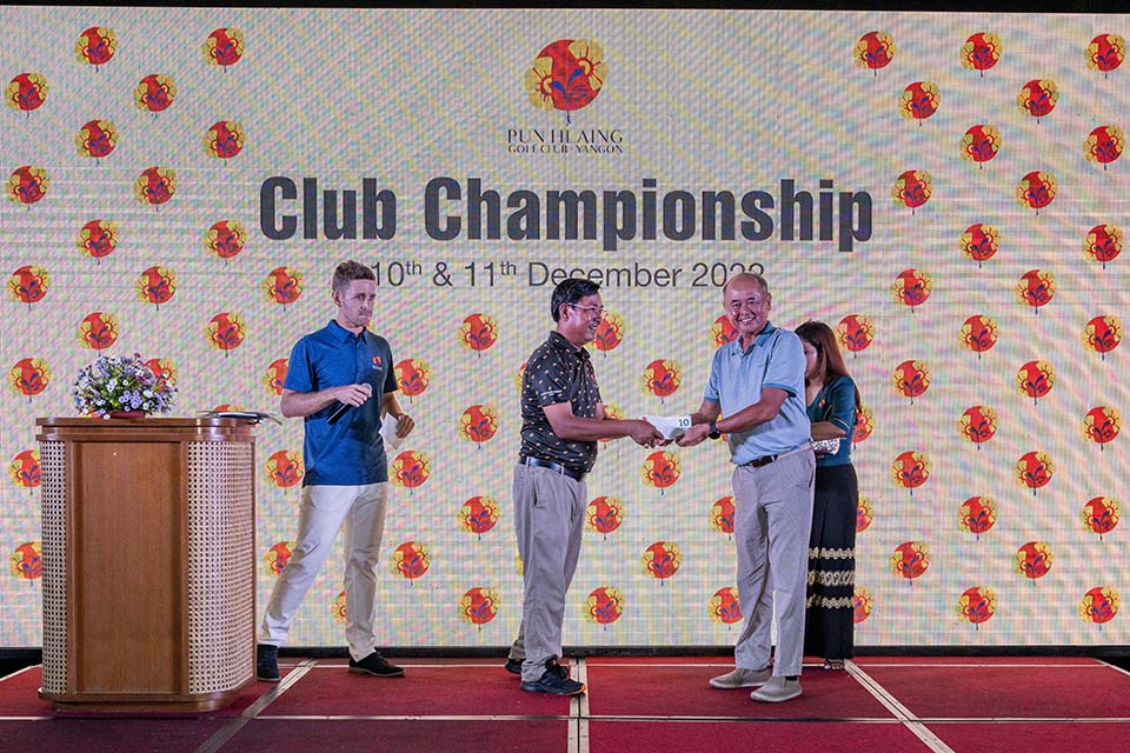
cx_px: 565
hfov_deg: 60.3
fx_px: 973
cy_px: 376
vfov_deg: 42.3
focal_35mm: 31
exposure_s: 1/200
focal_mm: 31
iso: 250
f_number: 4.5
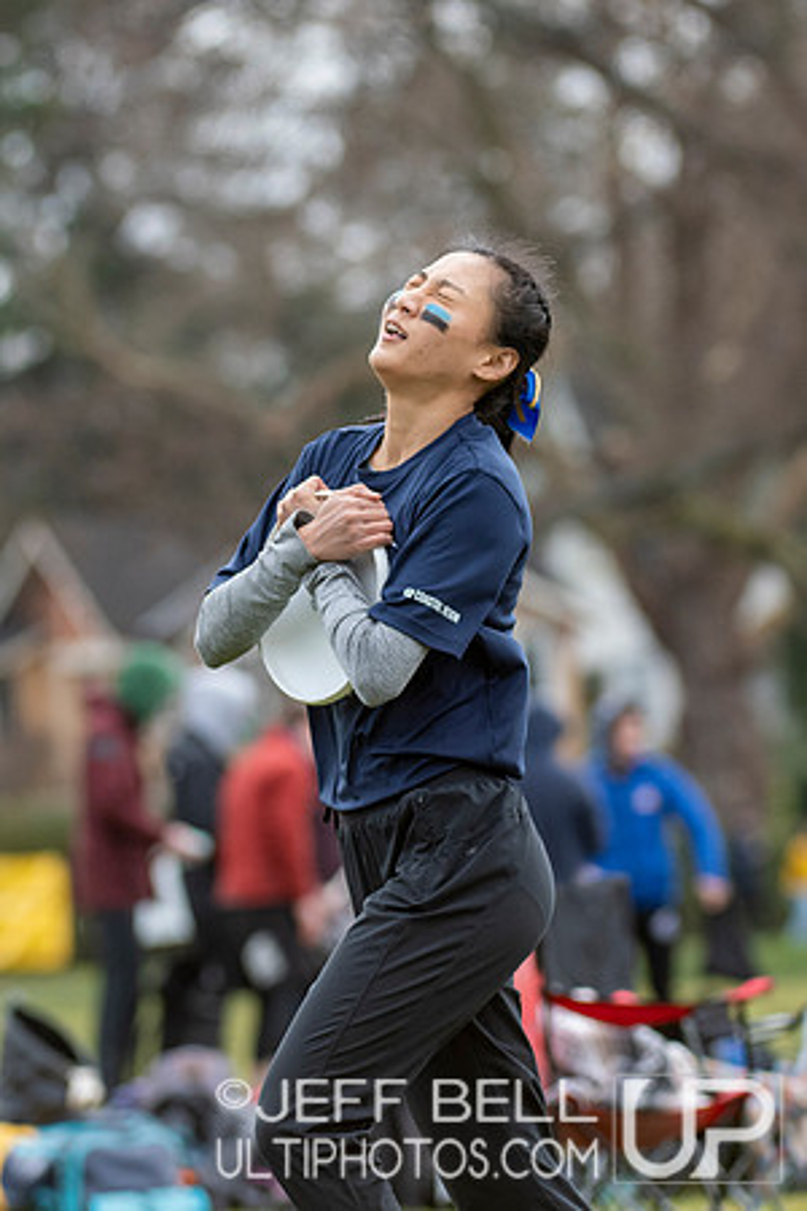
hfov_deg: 3.1
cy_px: 606
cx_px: 404
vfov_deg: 4.6
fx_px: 15130
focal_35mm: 450
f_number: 4
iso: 1100
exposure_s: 1/1250
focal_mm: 200
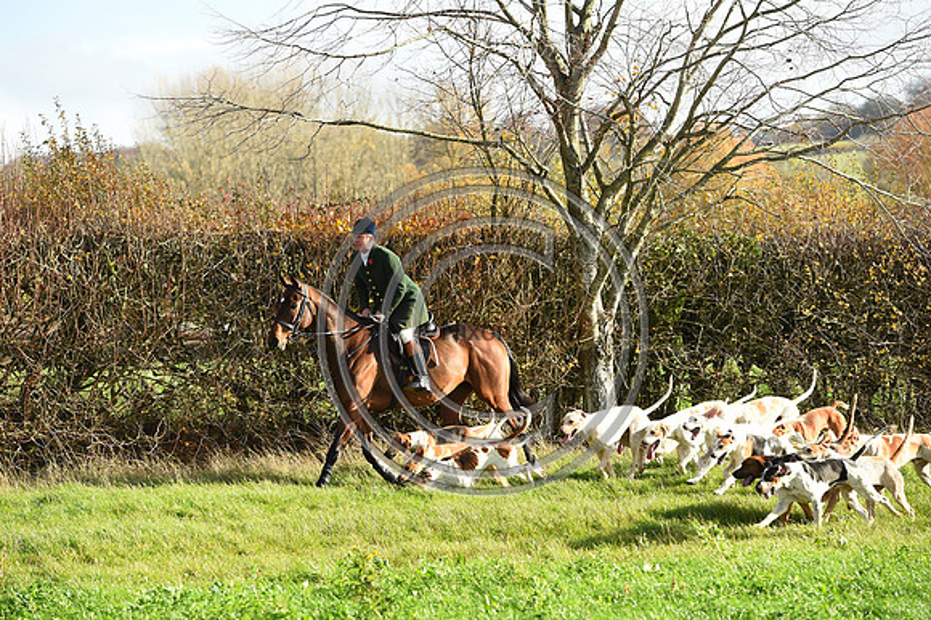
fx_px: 4006
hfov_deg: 13.3
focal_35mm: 155
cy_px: 310
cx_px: 466
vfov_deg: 8.8
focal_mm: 155
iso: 640
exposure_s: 1/1250
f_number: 5.6
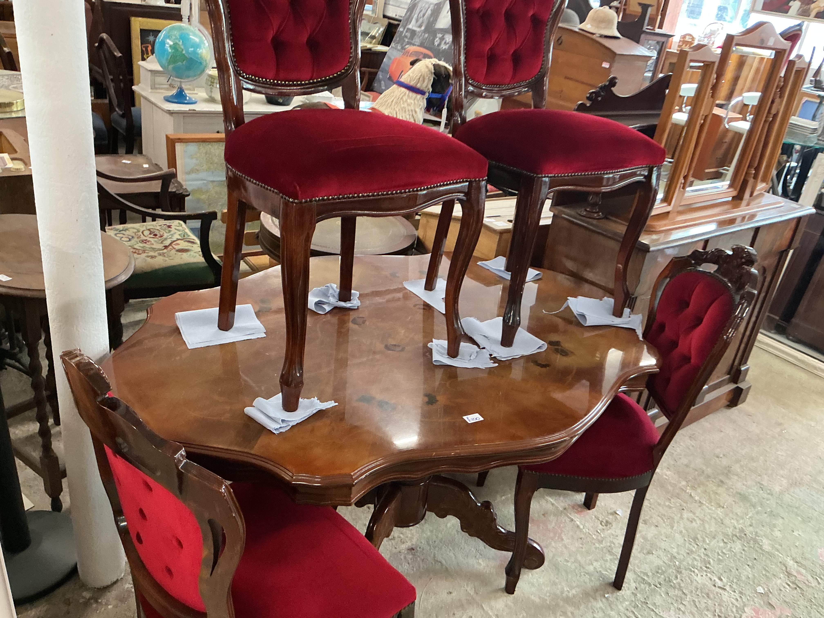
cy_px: 309
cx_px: 412
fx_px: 690
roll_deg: -8.3
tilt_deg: -28.9
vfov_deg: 48.2
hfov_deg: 61.7
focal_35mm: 29
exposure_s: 1/50
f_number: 1.8
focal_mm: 3
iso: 160
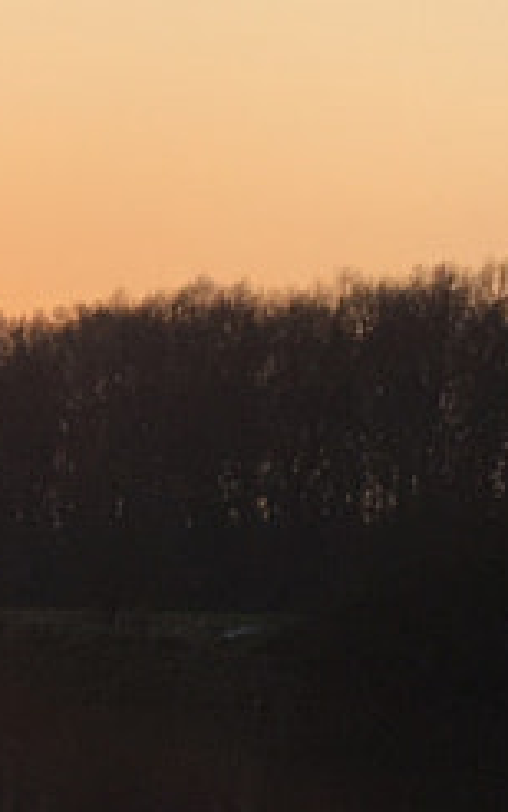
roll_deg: -1.2
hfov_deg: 6.2
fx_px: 4425
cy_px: 819
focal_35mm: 200
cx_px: -841
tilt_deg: -2.9
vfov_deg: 10.4
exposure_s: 1/668
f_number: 2.2
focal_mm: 4.15
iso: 25
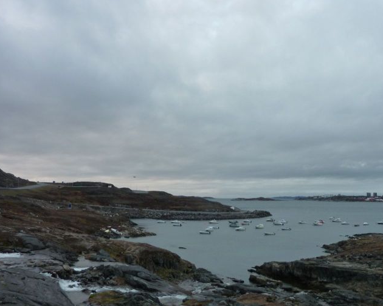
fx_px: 351
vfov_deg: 47.0
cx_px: 236
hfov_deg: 56.6
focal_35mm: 31
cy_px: 171
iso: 125
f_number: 3.3
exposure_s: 1/50
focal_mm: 4.1
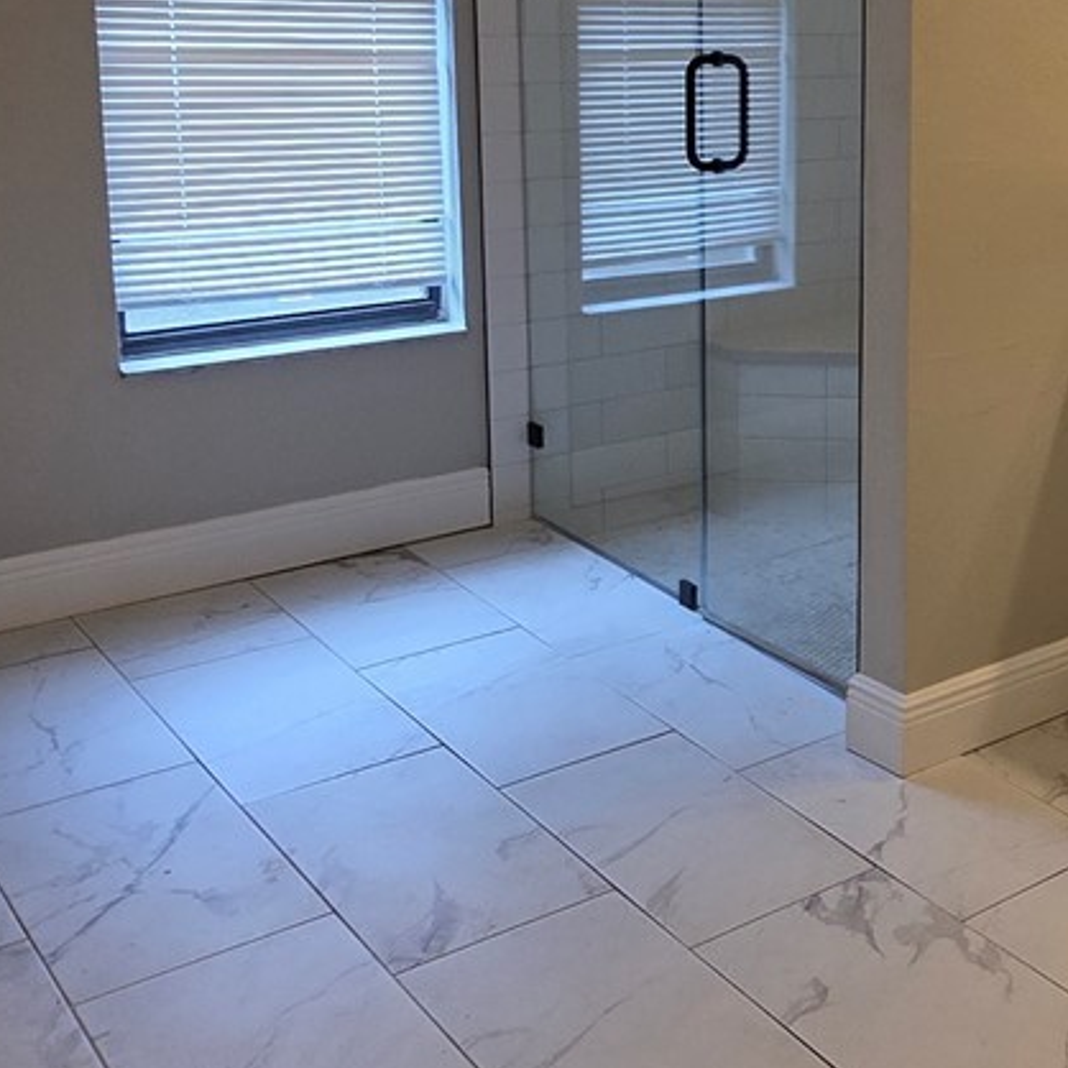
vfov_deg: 37.0
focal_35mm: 44
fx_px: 1536
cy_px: 207
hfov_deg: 32.0
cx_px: 1275
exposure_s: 1/120
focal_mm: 2.2
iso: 100
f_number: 1.9
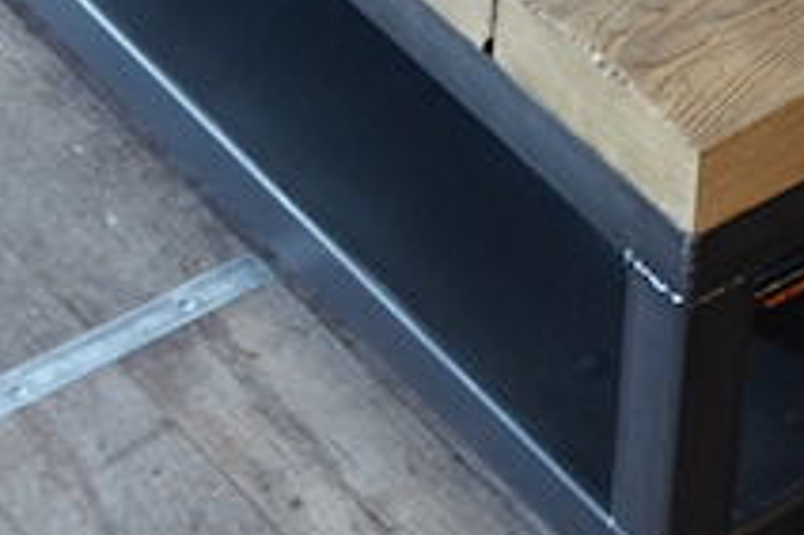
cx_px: 664
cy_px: -345
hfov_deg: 12.5
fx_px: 3657
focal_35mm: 164
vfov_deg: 8.1
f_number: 4.5
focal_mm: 29
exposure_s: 1/30
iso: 900
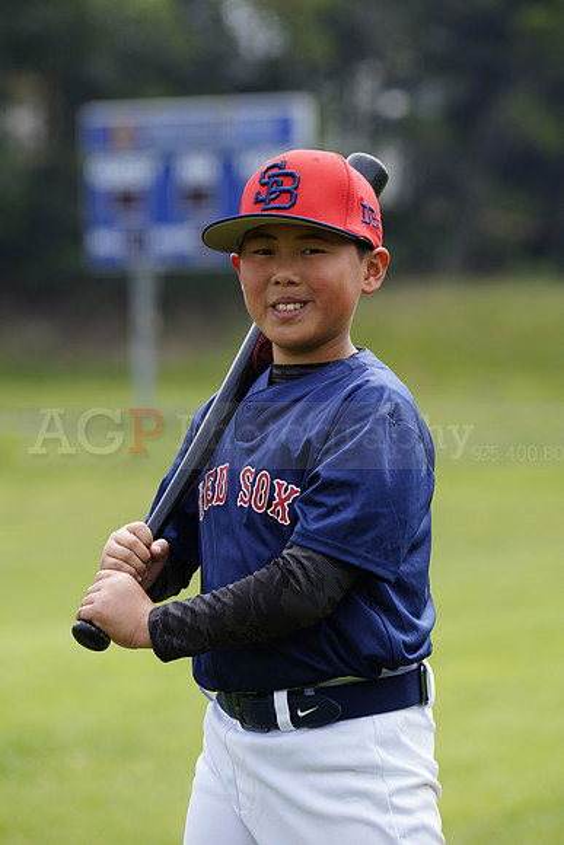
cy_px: 422
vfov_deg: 10.3
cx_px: 282
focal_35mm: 200
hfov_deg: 6.9
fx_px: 4697
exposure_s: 1/250
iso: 100
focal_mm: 200
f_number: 5.6
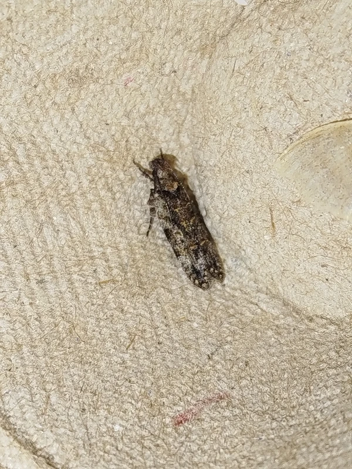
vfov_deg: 22.3
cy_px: 234
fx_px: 1193
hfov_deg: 16.8
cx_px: 176
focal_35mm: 88
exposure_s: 1/50
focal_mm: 5.31
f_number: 1.7
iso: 80
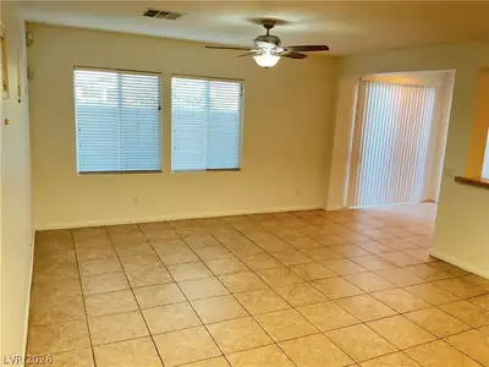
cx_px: 244
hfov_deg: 61.7
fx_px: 410
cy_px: 184
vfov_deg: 48.2
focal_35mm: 29
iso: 250
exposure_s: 1/60
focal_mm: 3
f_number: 1.8
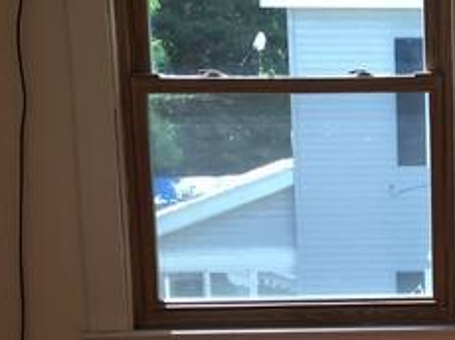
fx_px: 1326
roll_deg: -0.2
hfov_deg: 18.6
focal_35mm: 101
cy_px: 338
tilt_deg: -8.7
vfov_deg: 14.4
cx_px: 512
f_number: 2.2
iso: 25
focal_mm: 4.15
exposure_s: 1/126
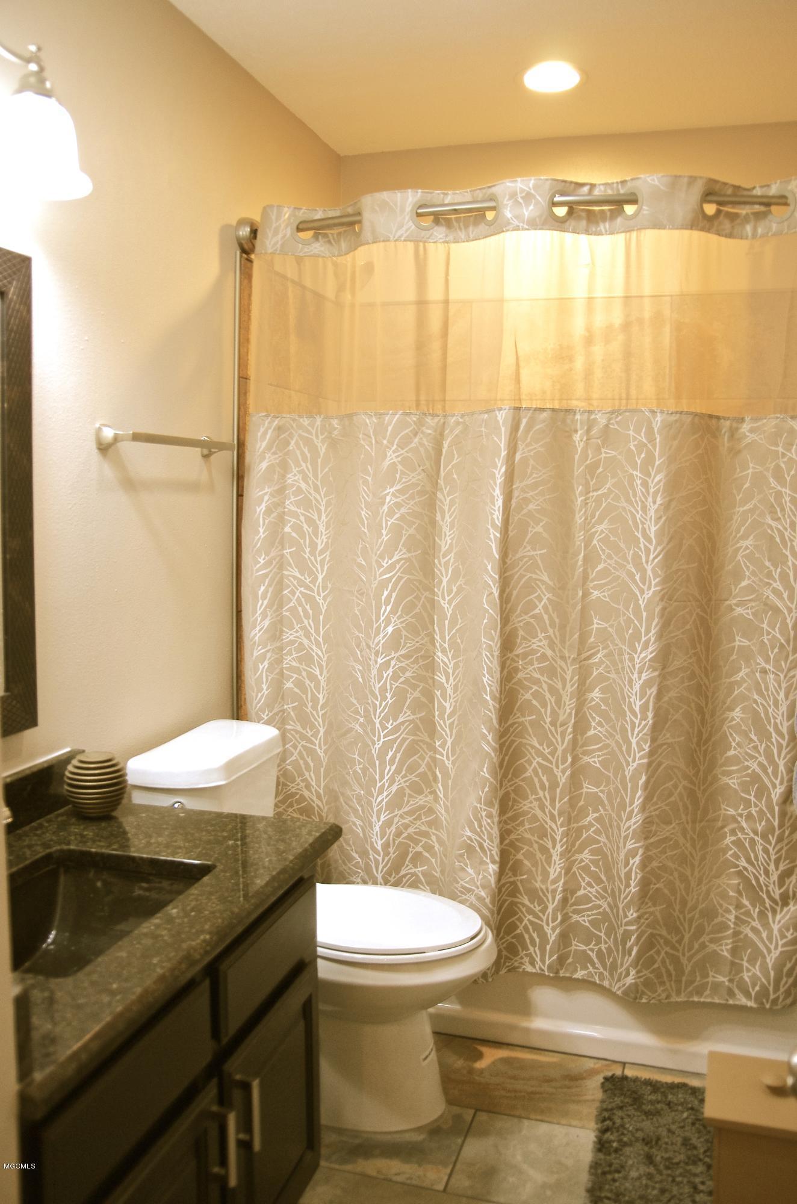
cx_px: 398
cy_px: 602
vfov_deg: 59.6
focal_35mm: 32
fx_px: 1051
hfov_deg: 41.5
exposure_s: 1/50
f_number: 4
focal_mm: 21
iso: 800
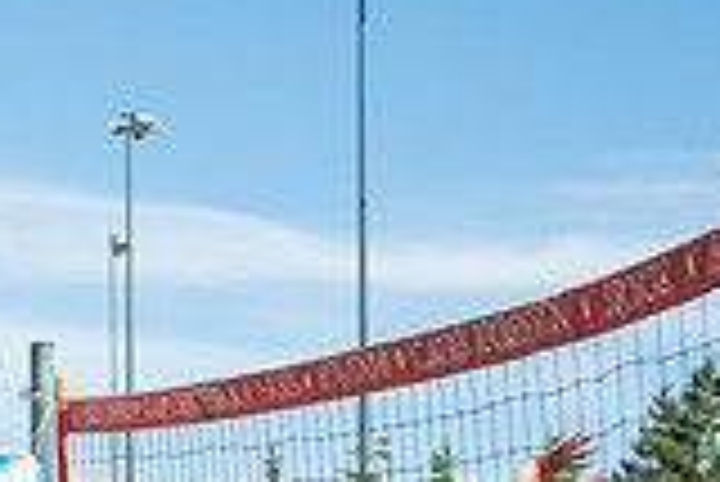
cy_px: 686
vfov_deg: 7.5
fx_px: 3623
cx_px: -159
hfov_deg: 11.1
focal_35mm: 181
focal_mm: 47
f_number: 4
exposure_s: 1/2000
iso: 320
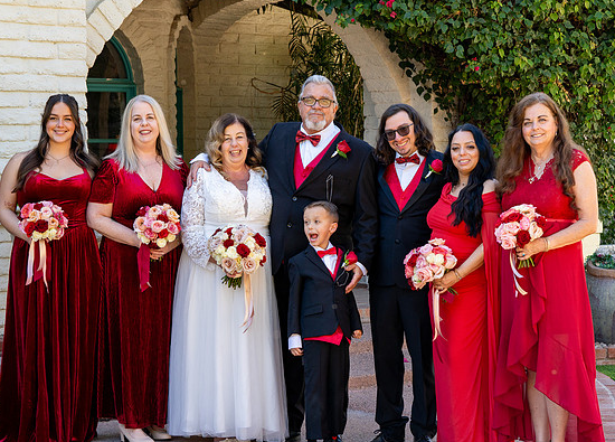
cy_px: 211
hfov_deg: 22.6
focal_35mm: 88
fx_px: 1540
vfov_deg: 16.3
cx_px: 334
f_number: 7.1
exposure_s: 1/250
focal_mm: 79
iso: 500
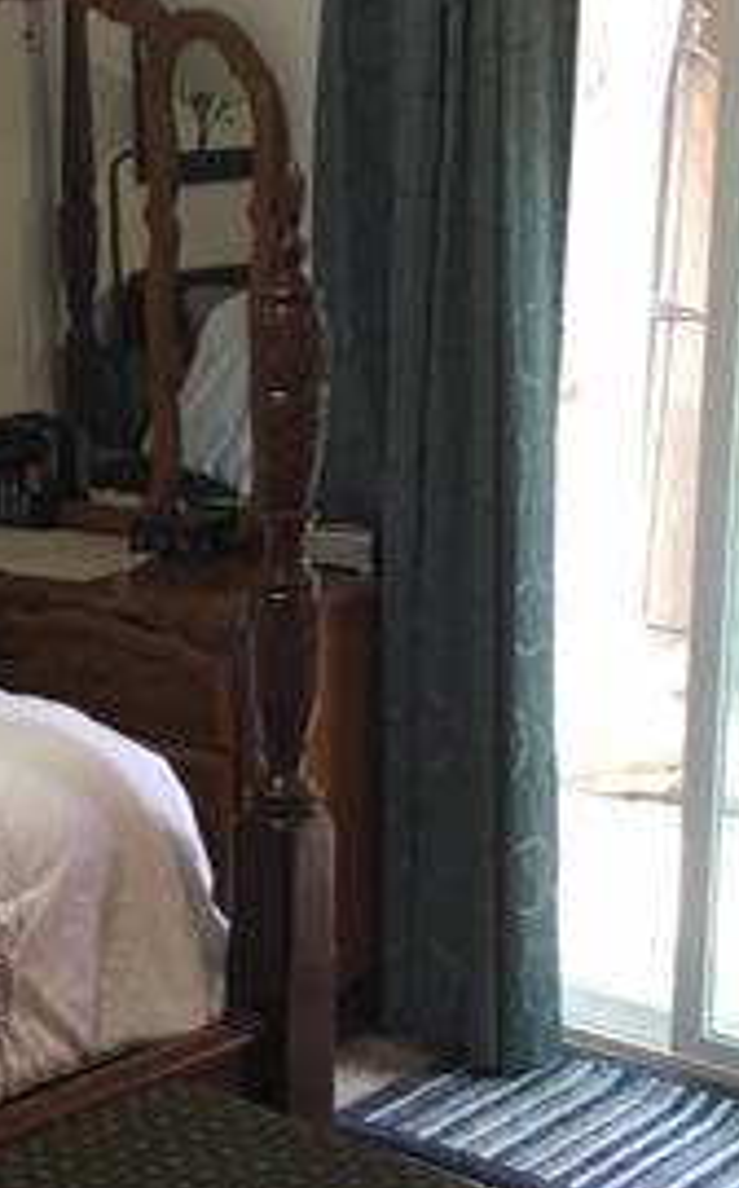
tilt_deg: -12.3
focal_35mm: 73
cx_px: -92
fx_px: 2360
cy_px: 691
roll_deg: +0.4
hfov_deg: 17.2
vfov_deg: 28.2
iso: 160
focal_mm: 4.15
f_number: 2.2
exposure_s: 1/30
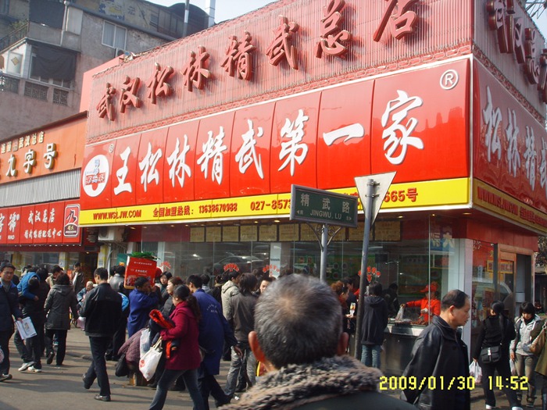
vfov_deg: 36.8
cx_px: 274
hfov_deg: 47.9
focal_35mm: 39
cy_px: 205
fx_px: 616
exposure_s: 1/180
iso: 50
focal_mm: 6.6
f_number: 6.3
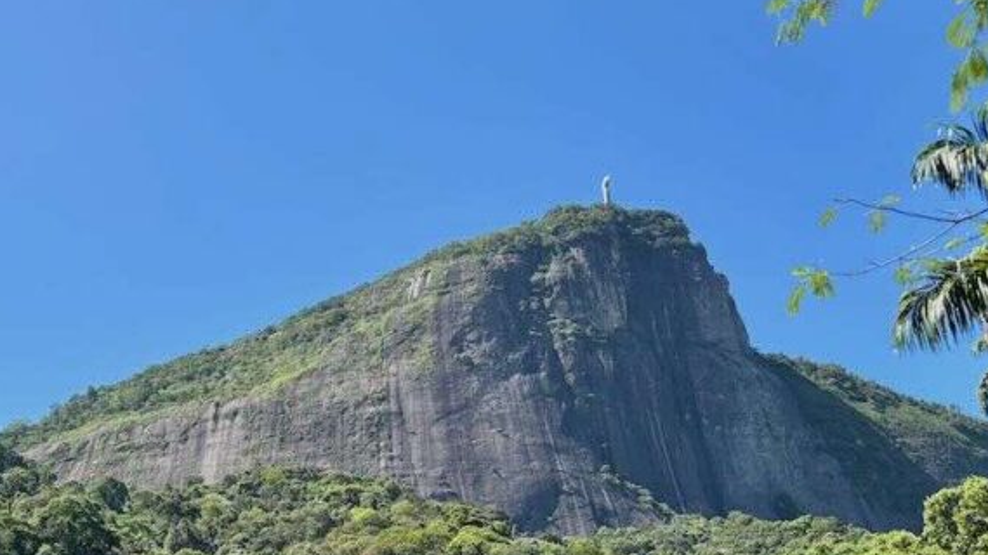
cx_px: 271
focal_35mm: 51
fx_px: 1336
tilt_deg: +26.0
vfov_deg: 23.1
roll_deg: -0.7
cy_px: 463
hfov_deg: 39.7
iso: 50
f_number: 1.6
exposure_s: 1/1477
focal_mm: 5.96
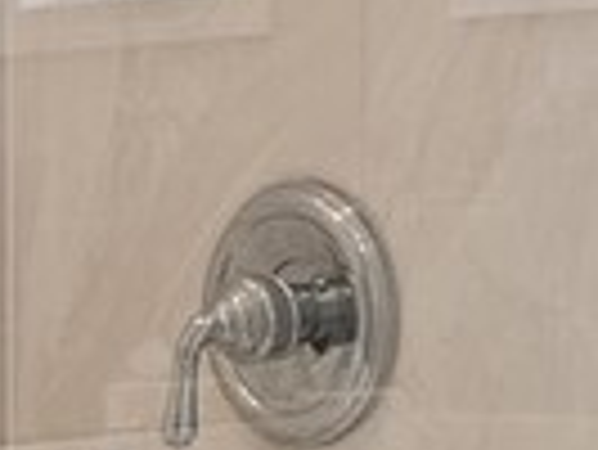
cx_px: 1039
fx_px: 1625
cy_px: 238
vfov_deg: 15.7
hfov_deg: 17.4
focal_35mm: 94
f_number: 10
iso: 160
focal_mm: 12
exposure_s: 1/5
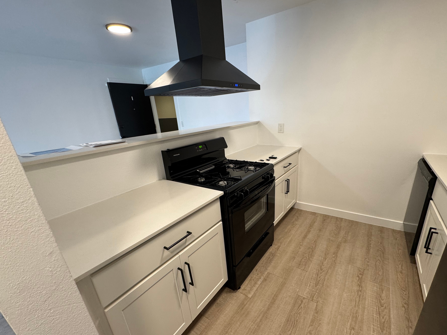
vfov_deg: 77.9
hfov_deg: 94.4
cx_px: 238
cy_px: 183
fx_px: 207
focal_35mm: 16
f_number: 2.2
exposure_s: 1/60
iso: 200
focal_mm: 2.22
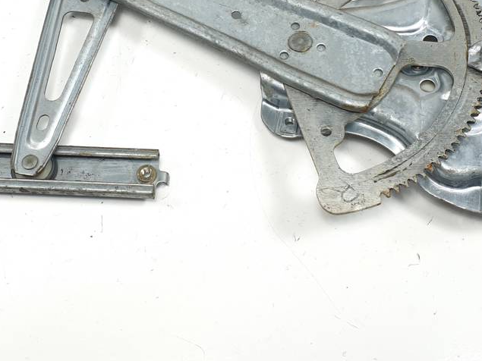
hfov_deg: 32.7
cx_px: 225
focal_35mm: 59
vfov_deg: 24.3
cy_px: 61
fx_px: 821
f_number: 2.4
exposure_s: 1/182
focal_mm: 4.3
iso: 50
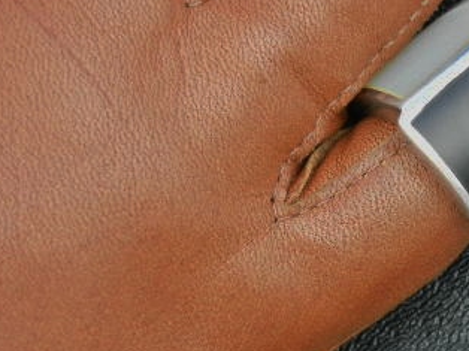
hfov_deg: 12.5
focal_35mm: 157
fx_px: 2126
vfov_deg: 9.4
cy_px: 191
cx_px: 457
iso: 200
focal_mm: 13.9
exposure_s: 1/2
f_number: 4.3
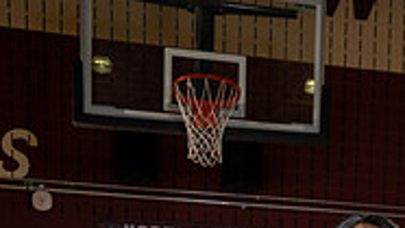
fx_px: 817
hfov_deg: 27.3
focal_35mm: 76
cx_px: 322
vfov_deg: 13.2
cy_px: 486
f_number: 8
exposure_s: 1/250
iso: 500
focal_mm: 30
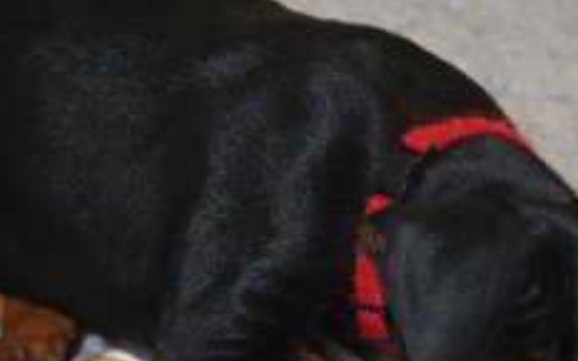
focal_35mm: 397
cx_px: 272
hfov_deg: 5.3
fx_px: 6254
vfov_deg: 3.3
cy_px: 294
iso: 200
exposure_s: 1/60
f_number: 5
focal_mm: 120
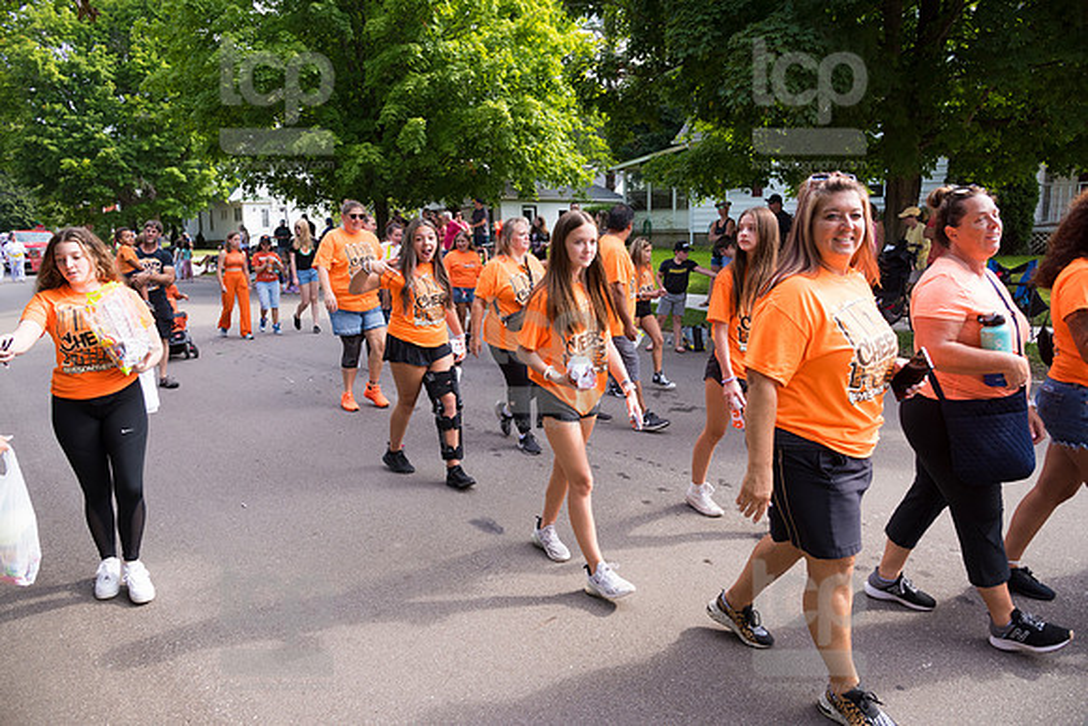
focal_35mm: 24
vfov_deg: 53.2
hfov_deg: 73.7
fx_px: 725
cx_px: 544
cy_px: 363
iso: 640
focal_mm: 24
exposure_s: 1/500
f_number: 6.3
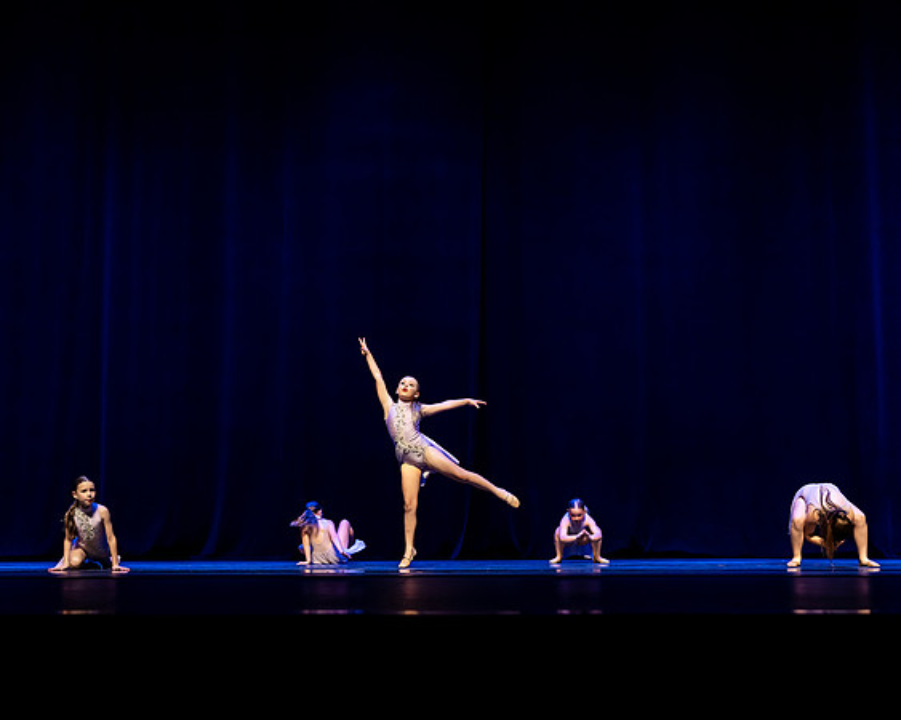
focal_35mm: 58
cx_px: 427
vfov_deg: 26.1
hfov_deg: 32.3
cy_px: 360
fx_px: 1556
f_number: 2.8
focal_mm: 51
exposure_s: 1/640
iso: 3200
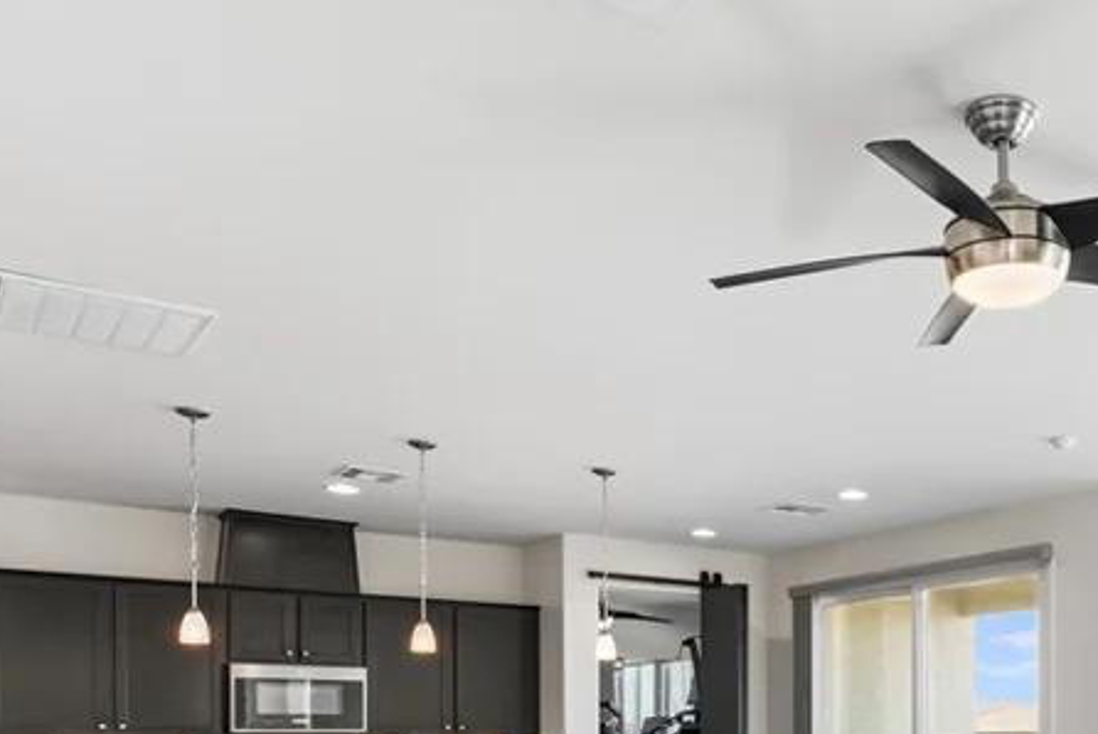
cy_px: 743
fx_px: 1190
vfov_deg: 31.5
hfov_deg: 46.0
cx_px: 931
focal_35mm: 39
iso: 400
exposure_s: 1/30
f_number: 8
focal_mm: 17
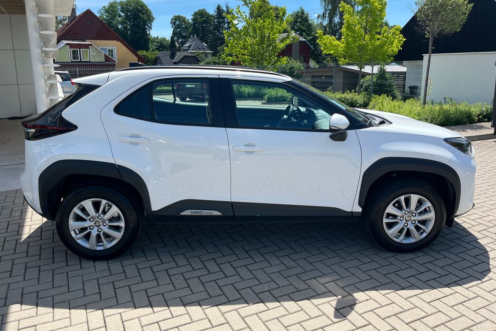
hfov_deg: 65.5
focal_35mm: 28
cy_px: 147
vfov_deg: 46.3
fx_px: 386
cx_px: 242
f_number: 1.6
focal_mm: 5.1
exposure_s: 1/2358
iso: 50
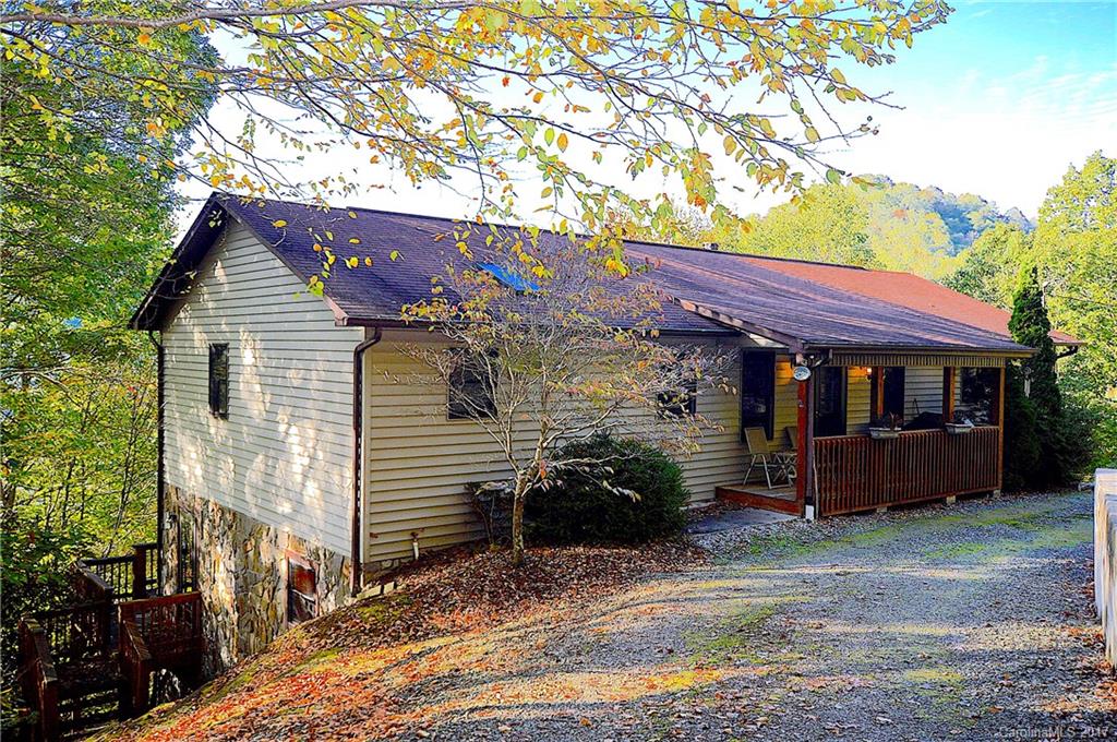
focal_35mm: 30
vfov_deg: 43.5
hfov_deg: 62.0
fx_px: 930
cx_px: 558
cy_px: 371
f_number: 5.6
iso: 200
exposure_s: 1/125
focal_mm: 20
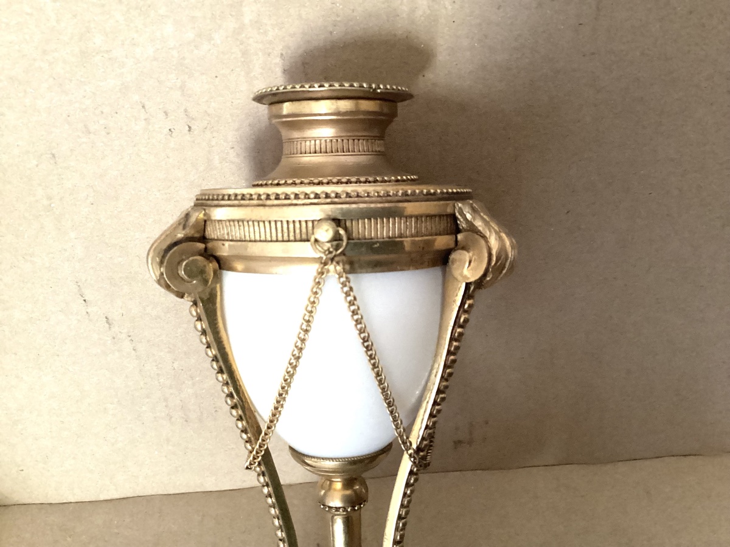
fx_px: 654
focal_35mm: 31
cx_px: 365
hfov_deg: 58.4
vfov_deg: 45.4
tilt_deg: -49.3
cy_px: 274
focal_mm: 3.3
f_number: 2.4
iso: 800
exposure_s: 1/25
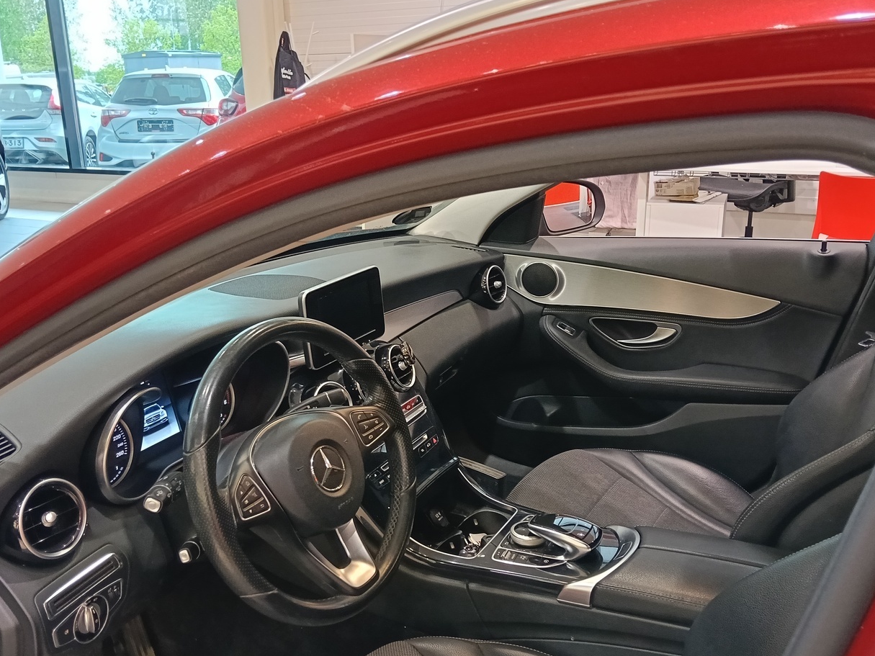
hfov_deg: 56.7
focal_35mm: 32
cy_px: 333
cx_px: 392
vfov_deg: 44.2
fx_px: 809
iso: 500
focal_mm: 3.98
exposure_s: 1/30
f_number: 1.8
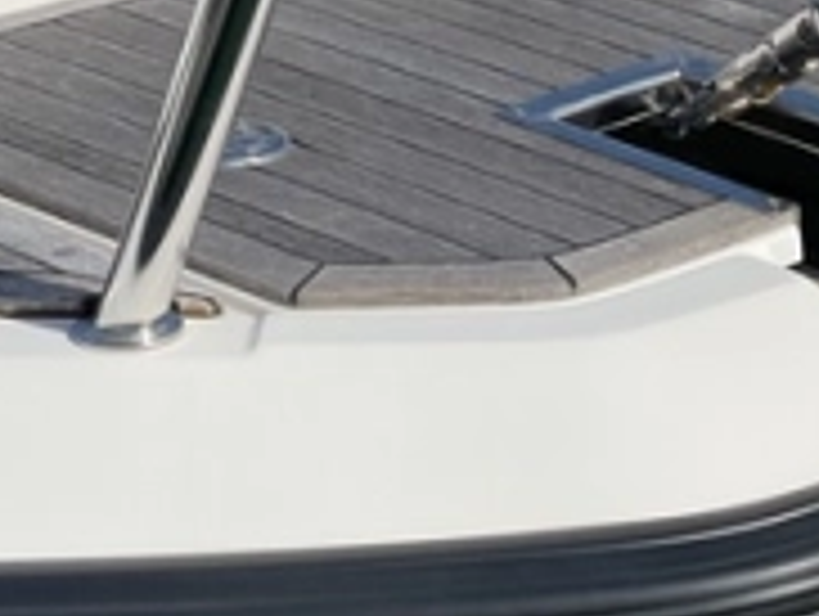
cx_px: 1125
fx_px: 3719
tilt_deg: -21.2
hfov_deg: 12.1
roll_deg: +2.3
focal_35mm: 157
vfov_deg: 9.5
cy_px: 380
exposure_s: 1/2817
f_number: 2
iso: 25
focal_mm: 6
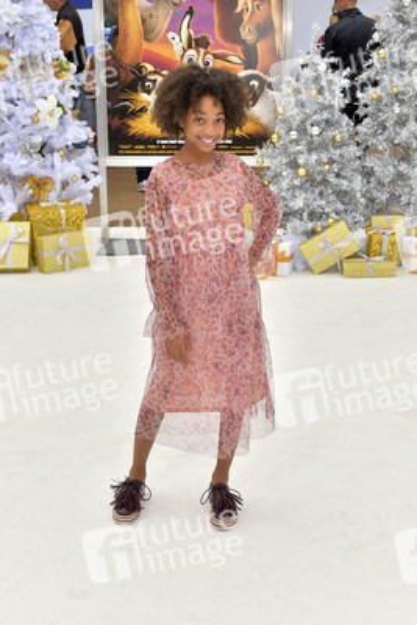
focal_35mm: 48
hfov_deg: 28.1
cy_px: 312
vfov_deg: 41.1
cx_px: 208
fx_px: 833
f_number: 6.3
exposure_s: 1/320
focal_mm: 48
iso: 320
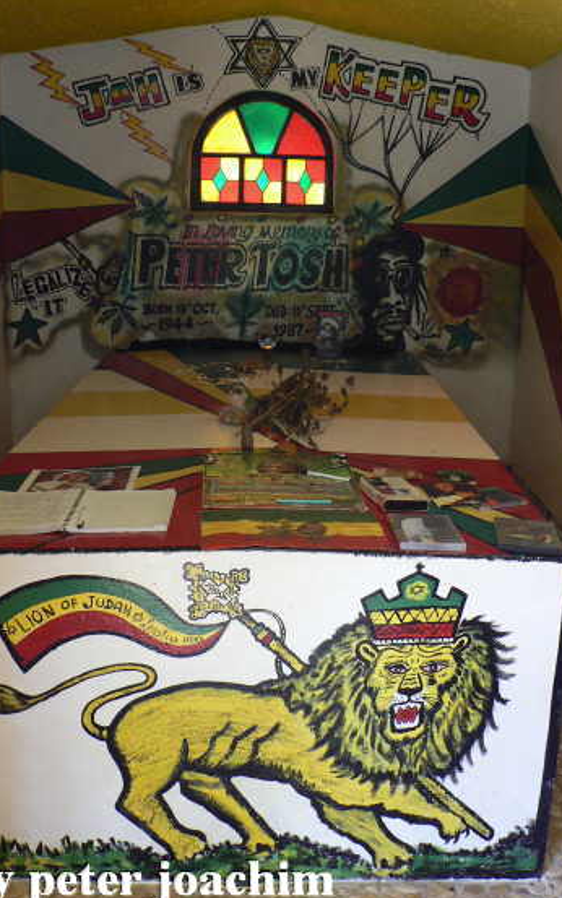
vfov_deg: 51.5
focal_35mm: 38
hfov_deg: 33.6
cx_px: 279
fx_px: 931
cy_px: 446
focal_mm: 6
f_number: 2.8
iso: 200
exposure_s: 1/30
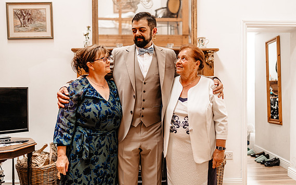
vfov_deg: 34.5
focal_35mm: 37
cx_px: 148
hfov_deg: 52.7
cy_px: 90
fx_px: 299
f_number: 1.4
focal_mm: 35
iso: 320
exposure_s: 1/200
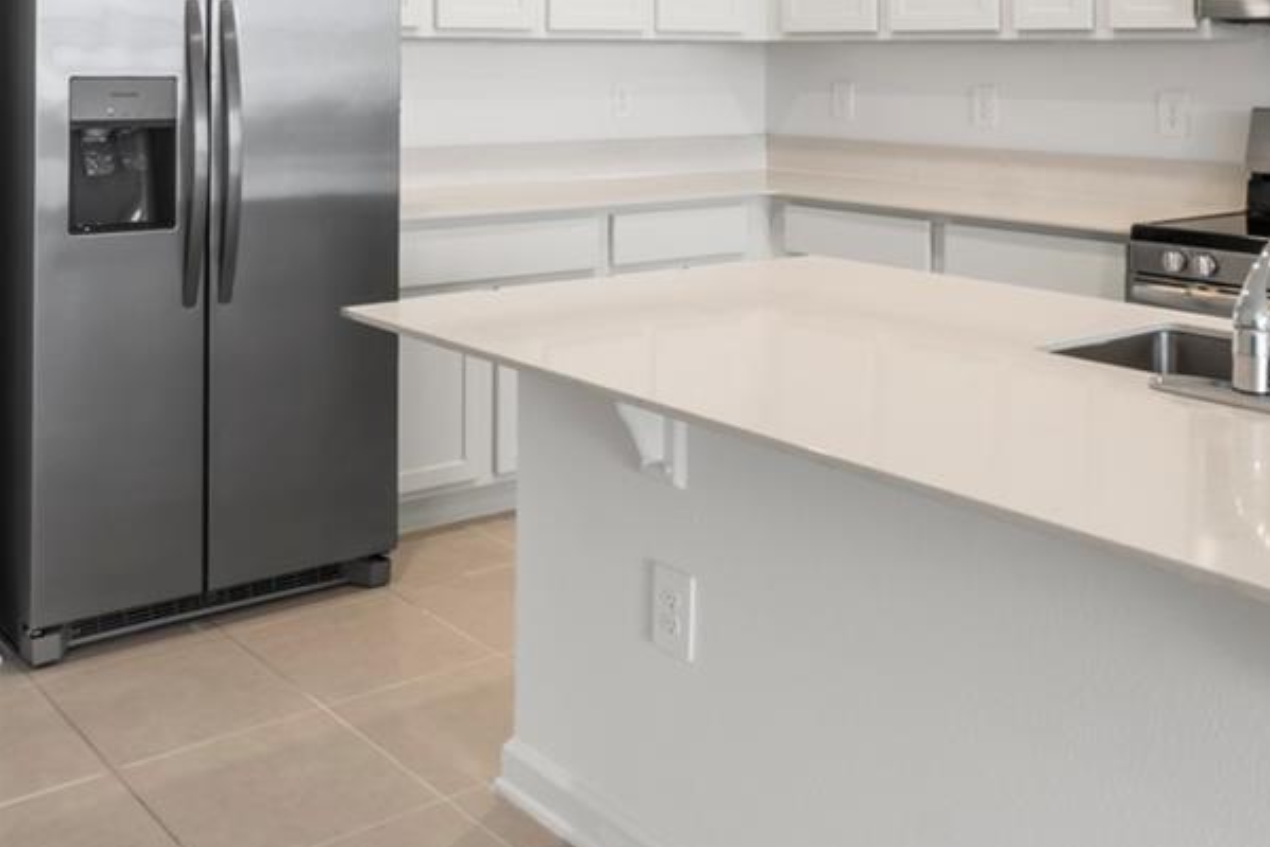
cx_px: 470
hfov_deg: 48.0
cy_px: 42
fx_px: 1411
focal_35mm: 40
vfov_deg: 31.4
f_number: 14
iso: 320
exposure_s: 1.5
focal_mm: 10
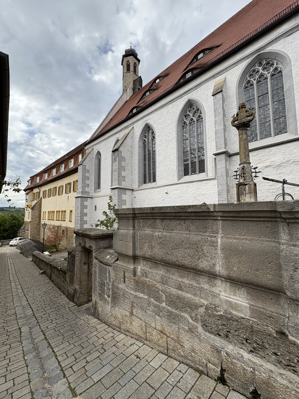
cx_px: 150
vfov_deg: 102.1
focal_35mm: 14
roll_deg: +0.3
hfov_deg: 85.7
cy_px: 200
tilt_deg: +4.9
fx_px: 161
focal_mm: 2.22
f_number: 2.2
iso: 40
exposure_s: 1/1110
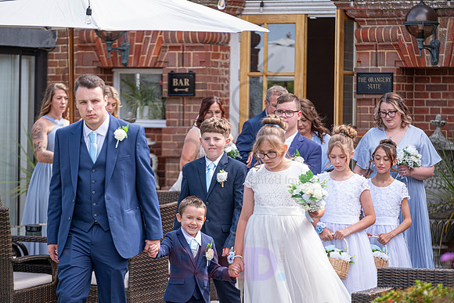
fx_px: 2447
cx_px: 227
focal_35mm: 194
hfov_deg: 10.6
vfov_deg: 7.1
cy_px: 152
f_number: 3.2
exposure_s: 1/640
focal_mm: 129.2
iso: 200
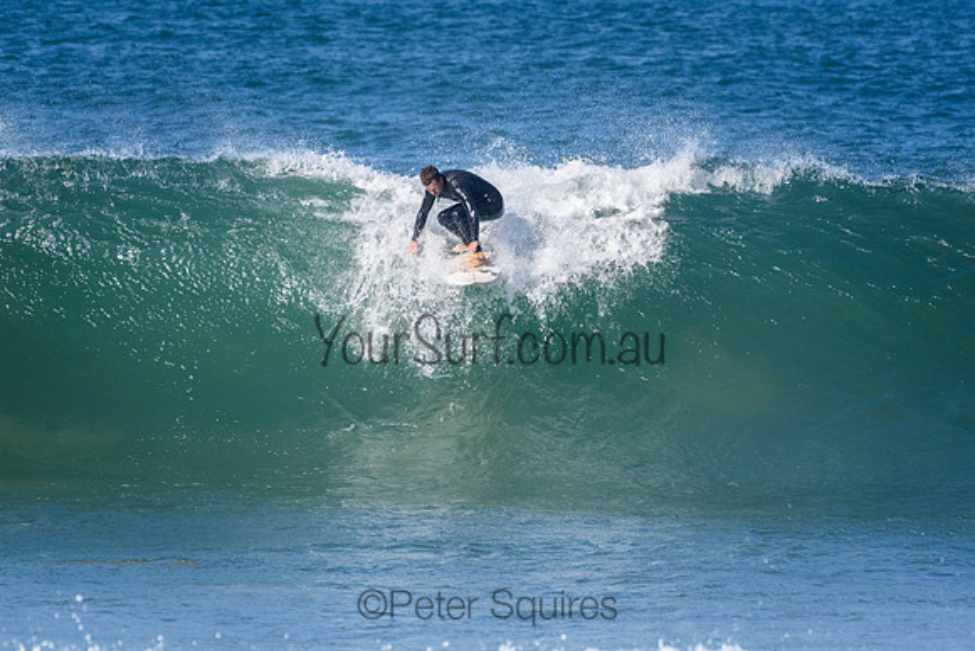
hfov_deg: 2.7
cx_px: 488
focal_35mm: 750
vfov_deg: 1.8
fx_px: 20319
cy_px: 326
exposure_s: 1/4000
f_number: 5.6
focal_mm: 500
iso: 800
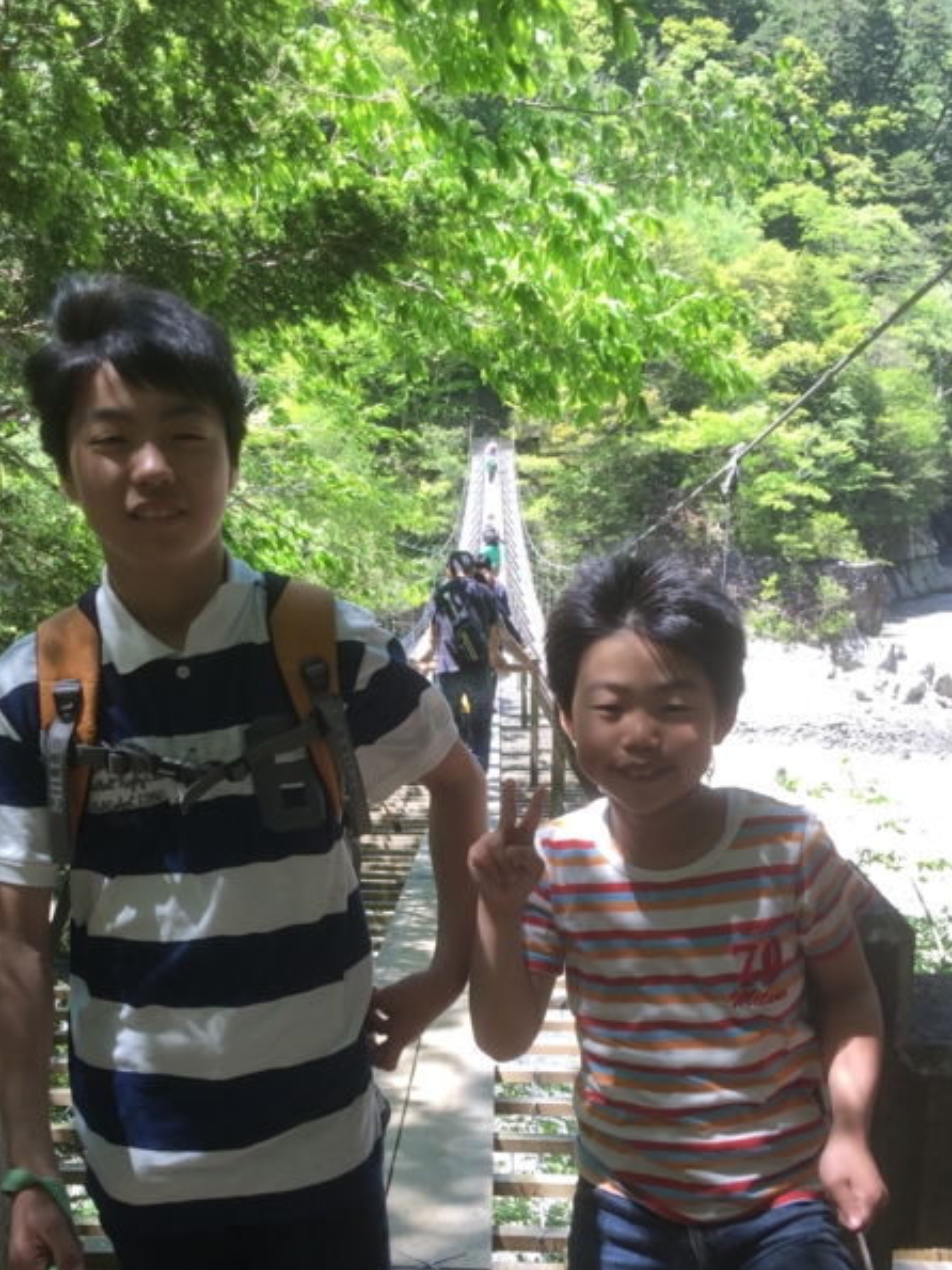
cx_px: 421
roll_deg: -0.1
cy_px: 798
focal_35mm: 39
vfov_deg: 47.4
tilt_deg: -14.9
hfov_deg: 36.8
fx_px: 1431
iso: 32
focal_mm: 4.15
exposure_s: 1/185
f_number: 2.2
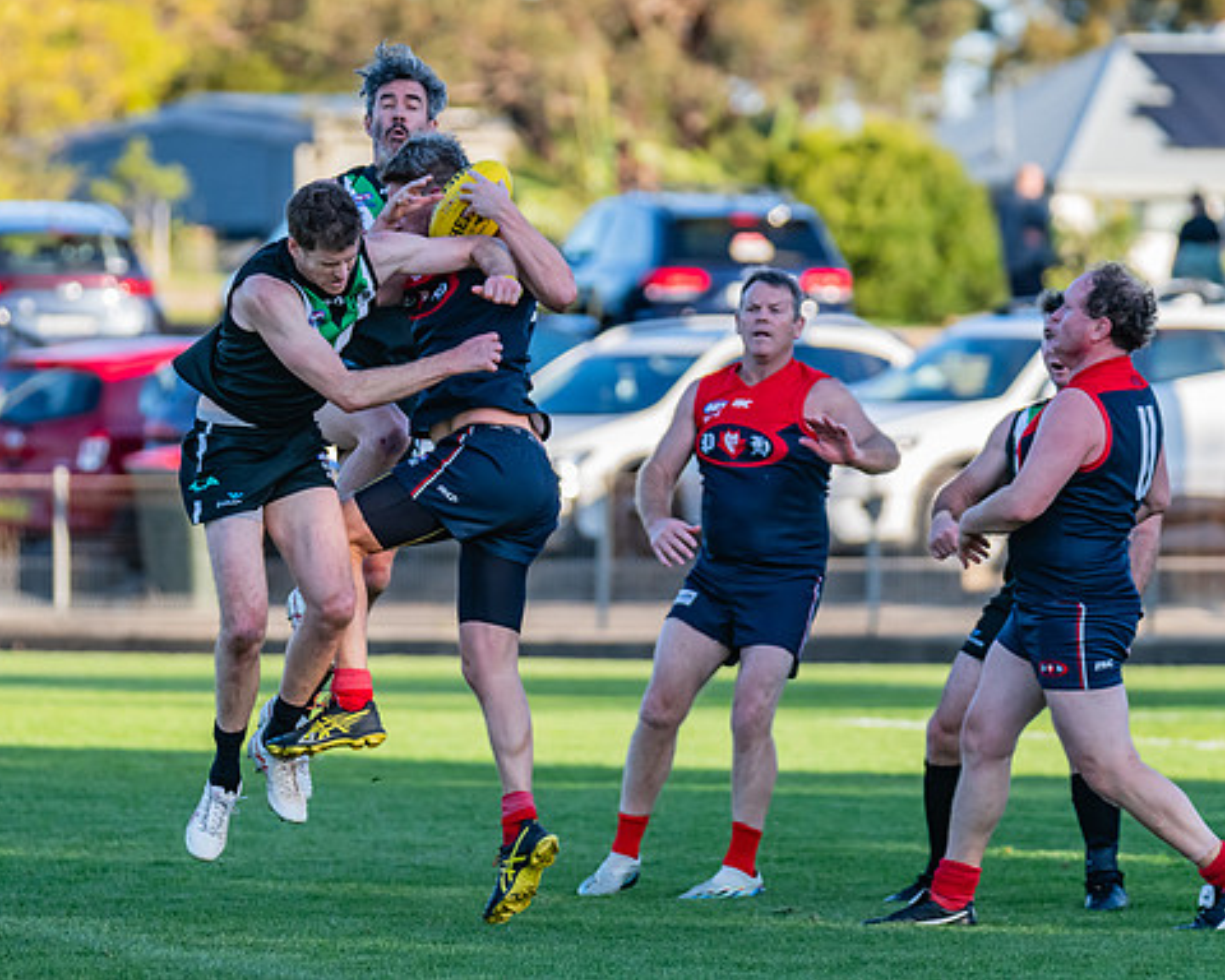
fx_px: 13958
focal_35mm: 385
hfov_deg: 5.0
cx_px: 355
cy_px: 312
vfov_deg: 4.0
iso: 800
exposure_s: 1/1600
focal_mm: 250
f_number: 4
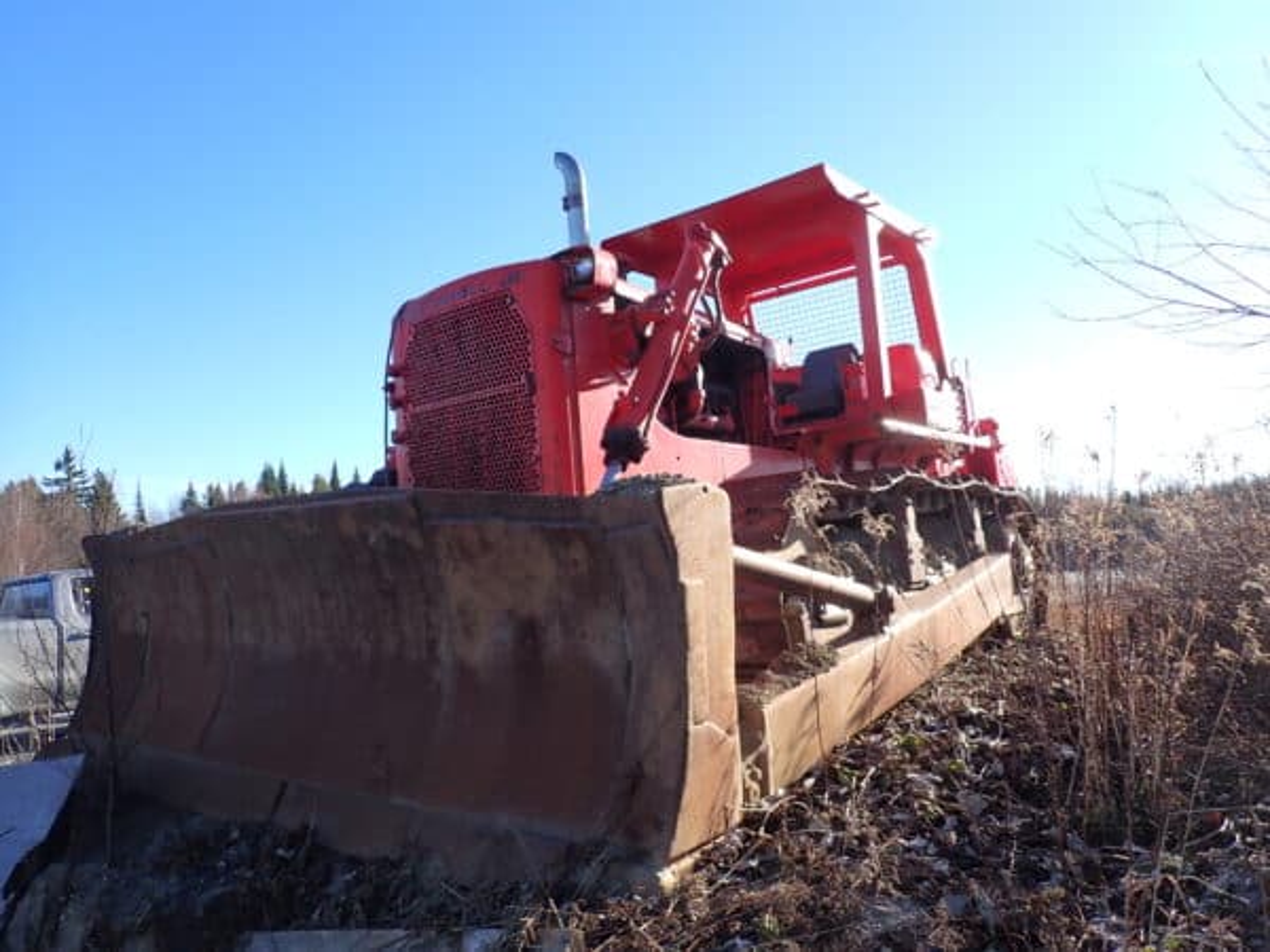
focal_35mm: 25
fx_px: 917
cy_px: 476
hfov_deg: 69.4
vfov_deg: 54.9
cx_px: 635
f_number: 2.8
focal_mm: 4.5
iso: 100
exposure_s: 1/640
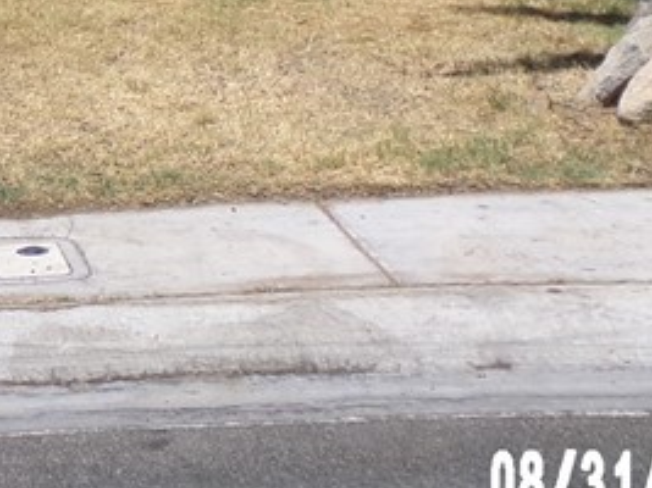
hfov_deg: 20.4
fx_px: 1732
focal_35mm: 92
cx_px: -49
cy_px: -212
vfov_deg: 15.0
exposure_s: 1/150
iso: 100
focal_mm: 4.3
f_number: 11.07
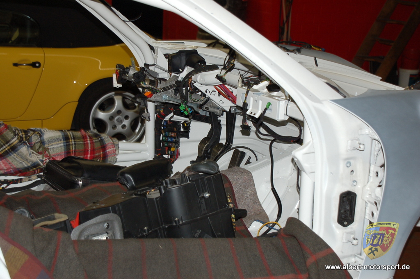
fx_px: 664
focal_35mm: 57
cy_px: 140
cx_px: 210
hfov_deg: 35.1
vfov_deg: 23.7
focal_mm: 38
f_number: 4.2
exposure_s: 1/60
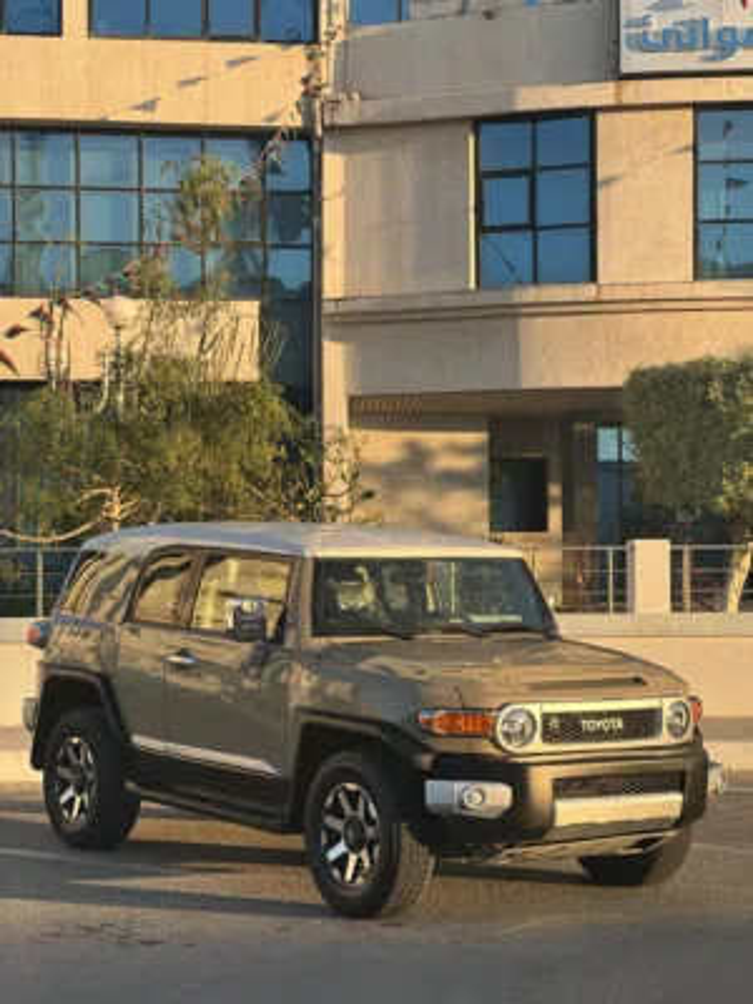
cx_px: 376
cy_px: 502
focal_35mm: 77
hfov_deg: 19.1
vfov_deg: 25.3
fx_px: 2233
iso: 20
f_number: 2.8
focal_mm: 9
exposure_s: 1/133
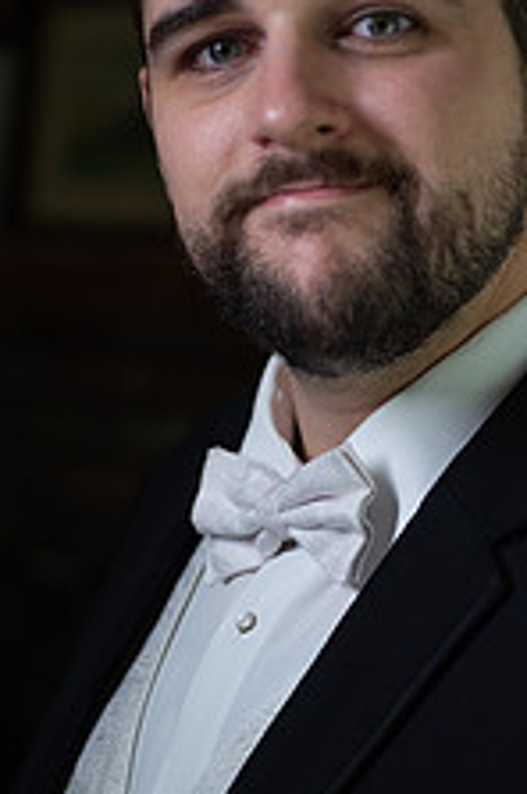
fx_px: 2665
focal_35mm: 121
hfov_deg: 11.3
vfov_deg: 16.9
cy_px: 481
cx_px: 315
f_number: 3.2
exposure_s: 1/400
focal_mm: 60
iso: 1000
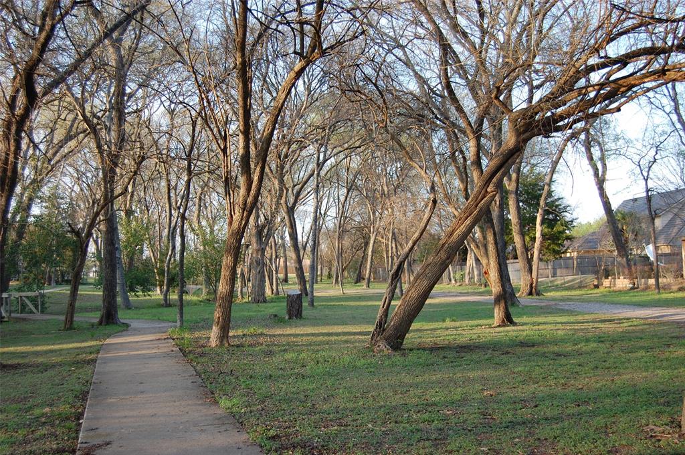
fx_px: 855
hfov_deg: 43.7
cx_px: 342
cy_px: 228
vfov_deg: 29.8
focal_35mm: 45
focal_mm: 30
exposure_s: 1/125
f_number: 5.6
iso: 200
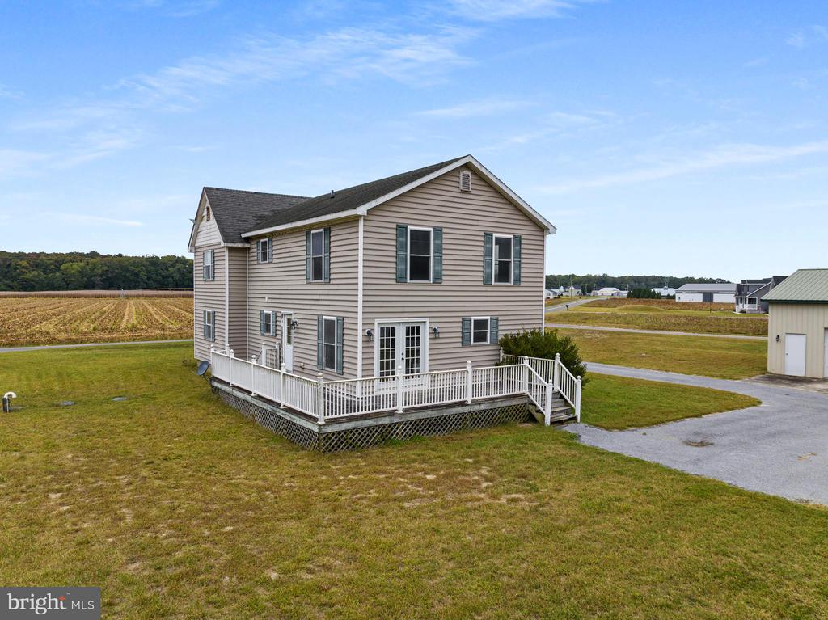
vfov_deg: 56.8
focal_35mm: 24
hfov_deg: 71.6
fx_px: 574
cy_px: 310
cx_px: 414
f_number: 2.8
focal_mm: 12.29
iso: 110
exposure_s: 1/800
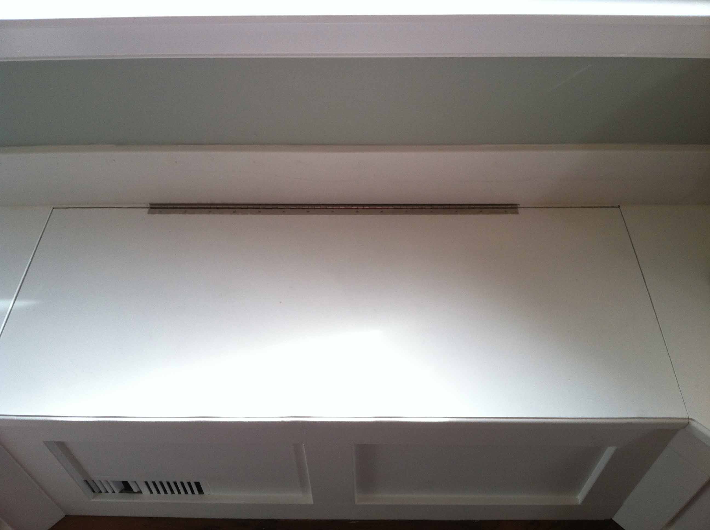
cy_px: 265
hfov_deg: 52.7
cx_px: 355
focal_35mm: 35
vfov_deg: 40.6
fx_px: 717
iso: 80
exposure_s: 1/20
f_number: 2.8
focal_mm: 3.85
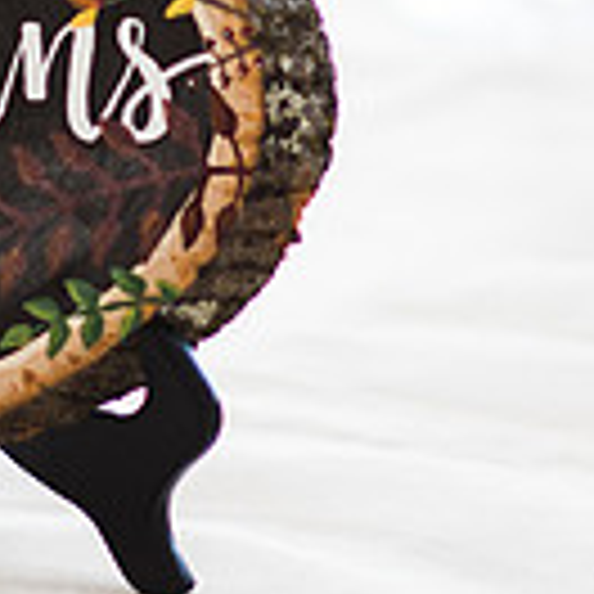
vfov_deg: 4.2
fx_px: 8037
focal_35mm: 414
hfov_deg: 4.2
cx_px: 43
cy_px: -85
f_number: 1.4
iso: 100
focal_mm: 85
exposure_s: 1/640
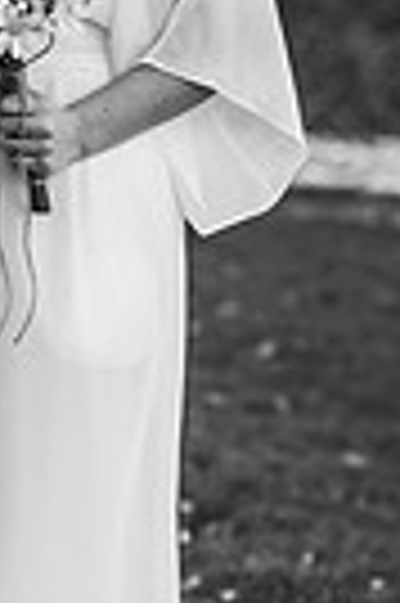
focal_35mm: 285
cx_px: -79
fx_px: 4762
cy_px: 306
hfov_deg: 4.8
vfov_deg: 7.2
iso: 100
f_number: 2.8
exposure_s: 1/800
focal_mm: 85
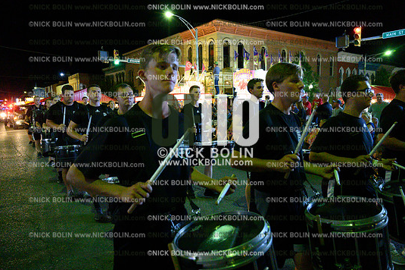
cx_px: 205
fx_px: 292
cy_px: 130
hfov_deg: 69.4
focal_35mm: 26
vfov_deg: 49.5
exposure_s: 1/400
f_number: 4
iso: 32000
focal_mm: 24
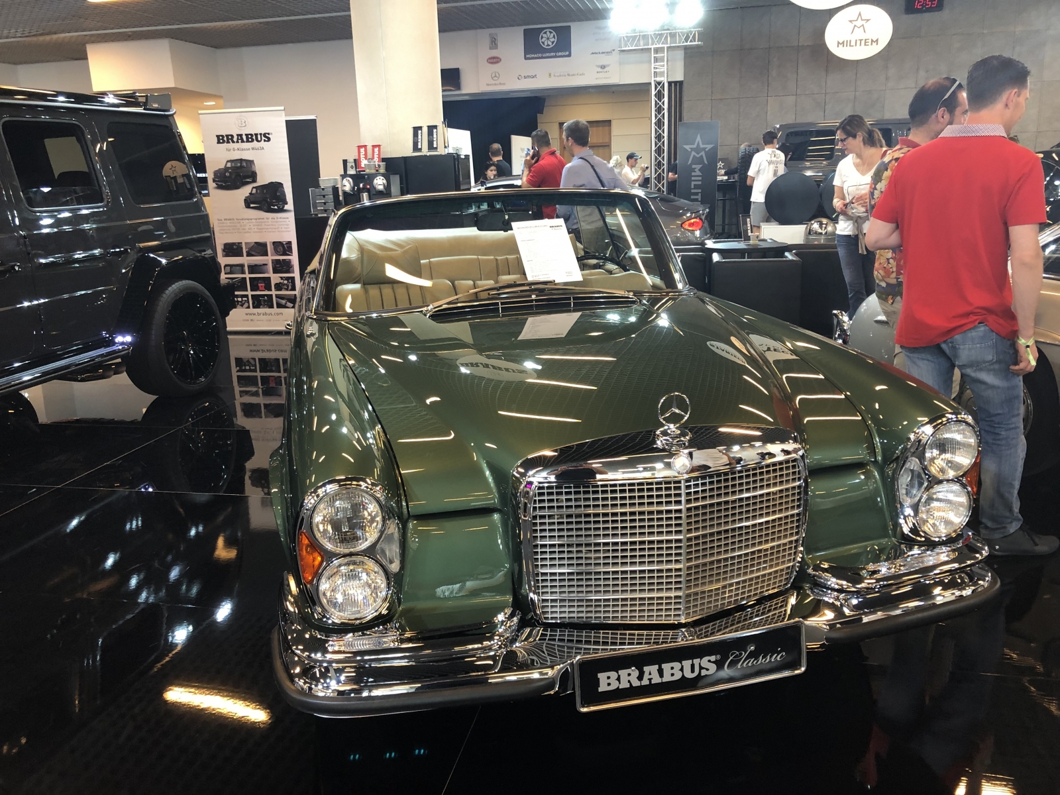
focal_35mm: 28
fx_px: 857
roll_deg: +1.2
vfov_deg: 49.7
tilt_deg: -14.4
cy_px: 398
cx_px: 530
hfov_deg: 63.4
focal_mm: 3.99
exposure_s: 1/17
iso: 50
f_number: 1.8
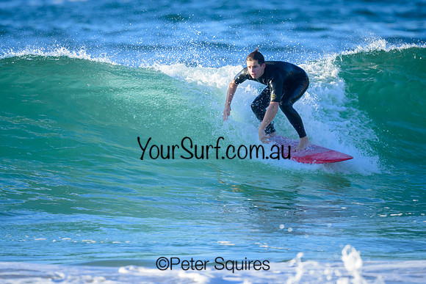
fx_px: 12981
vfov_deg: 1.3
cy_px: 130
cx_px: 176
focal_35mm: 1097
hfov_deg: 1.9
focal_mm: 800
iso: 900
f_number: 6.3
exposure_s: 1/2000
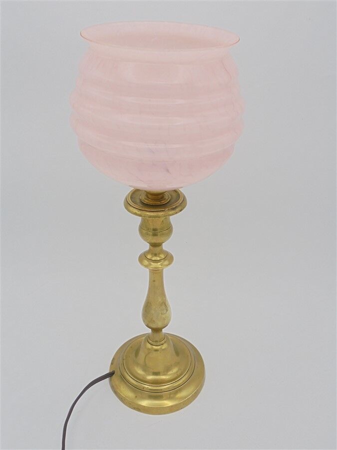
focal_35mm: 34
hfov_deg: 41.8
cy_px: 225
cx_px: 168
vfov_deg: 54.0
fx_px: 441
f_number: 4
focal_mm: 6.1
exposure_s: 1/250
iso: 100
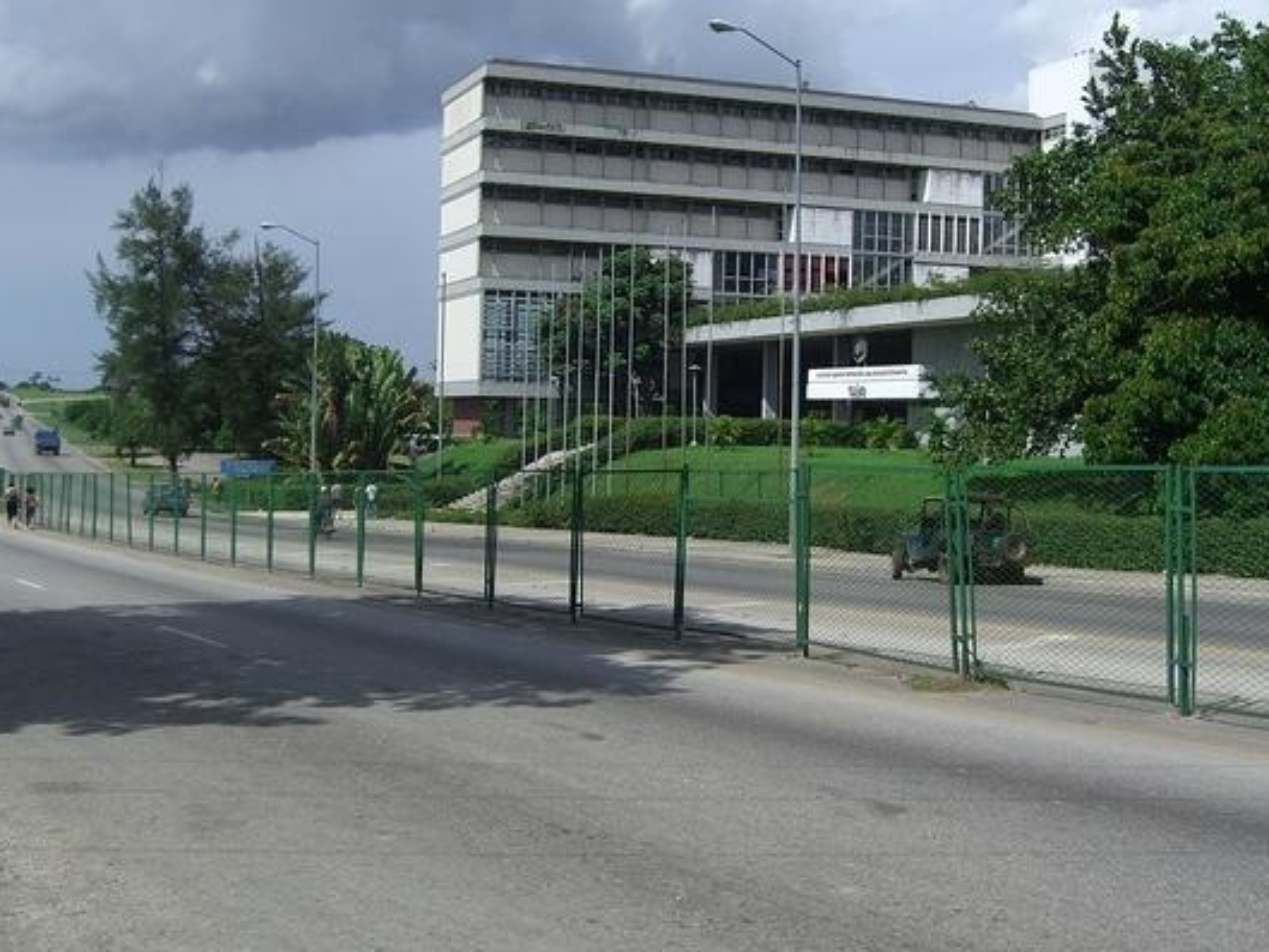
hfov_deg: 41.2
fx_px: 1687
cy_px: 417
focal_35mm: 46
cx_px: 624
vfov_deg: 31.5
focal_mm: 7.9
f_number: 8
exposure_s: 1/250
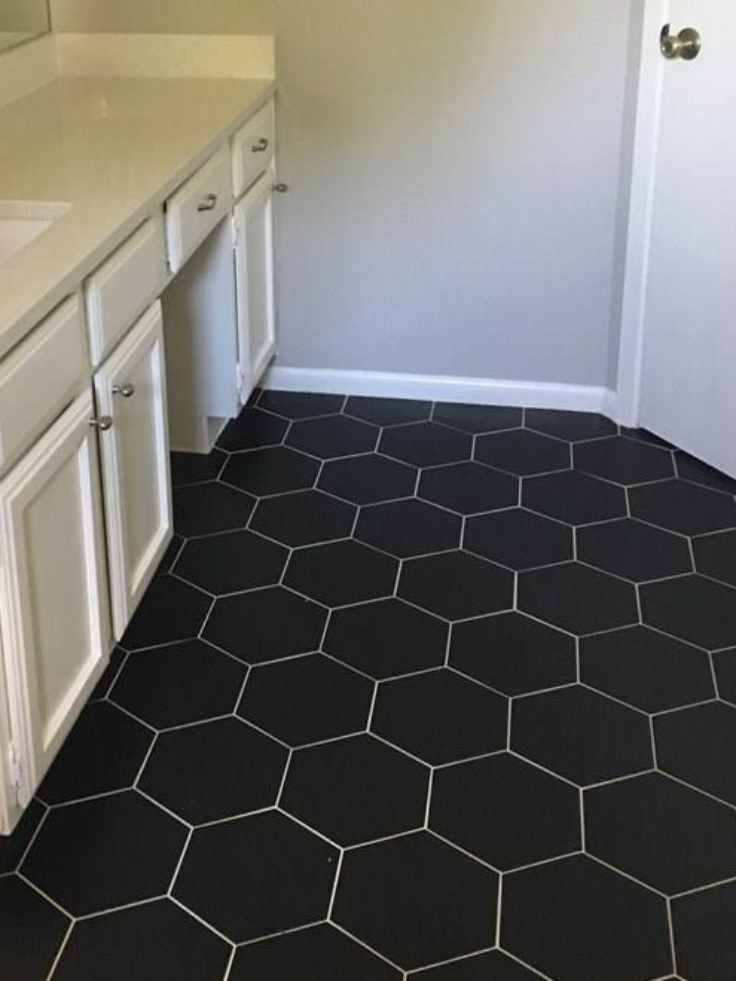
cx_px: 244
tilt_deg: -16.5
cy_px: 284
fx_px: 1276
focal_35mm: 45
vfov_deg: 41.2
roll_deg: +2.1
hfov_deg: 31.9
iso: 200
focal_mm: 4.15
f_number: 2.2
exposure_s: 1/20
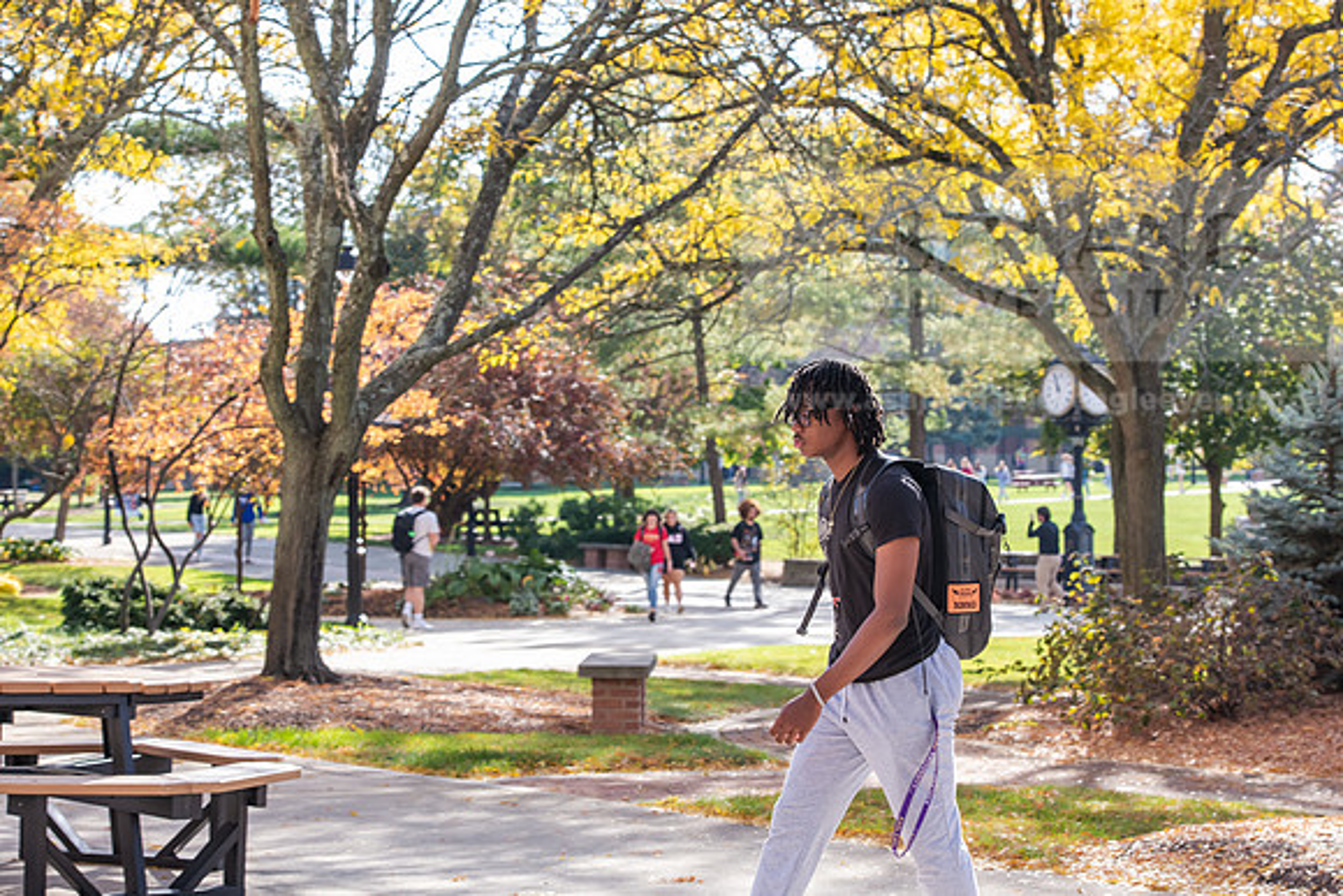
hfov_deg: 26.0
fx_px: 2910
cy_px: 448
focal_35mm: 78
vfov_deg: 17.5
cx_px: 672
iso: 400
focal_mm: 78
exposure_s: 1/250
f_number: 7.1
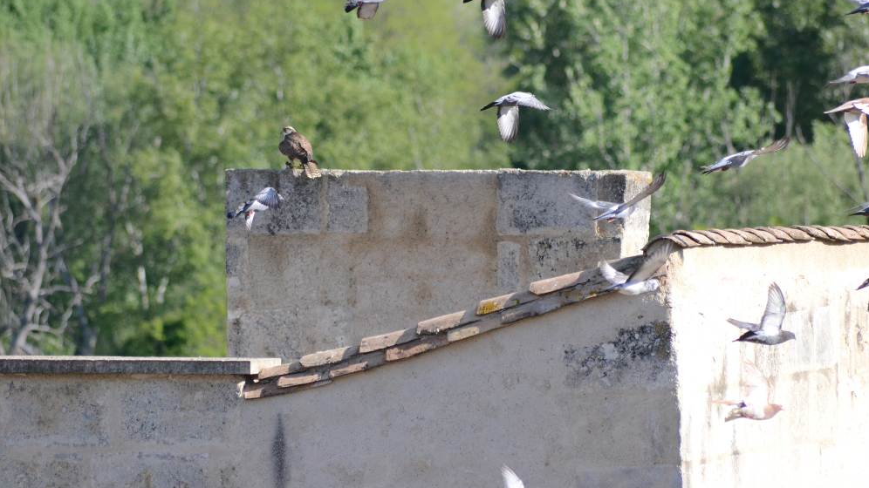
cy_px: 214
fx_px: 10898
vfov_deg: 2.6
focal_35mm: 473
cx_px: 435
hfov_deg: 4.6
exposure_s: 1/3200
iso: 1600
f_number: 6.3
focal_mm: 300
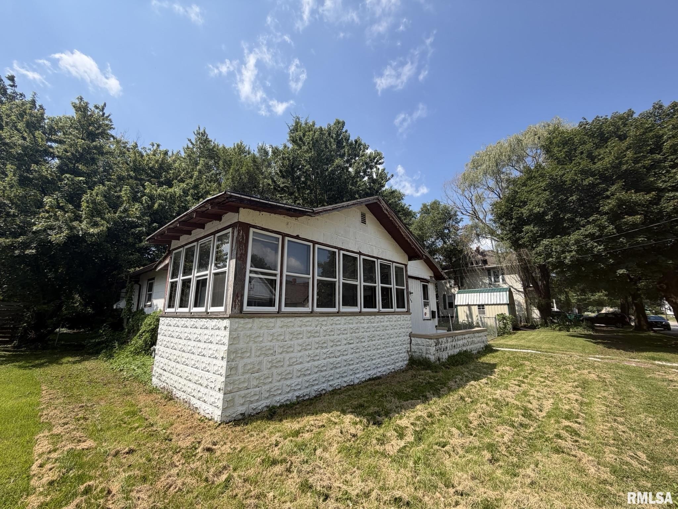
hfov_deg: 102.1
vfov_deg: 85.7
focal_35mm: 14
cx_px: 339
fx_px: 274
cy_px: 254
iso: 25
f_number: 2.2
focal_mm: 2.22
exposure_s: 1/770
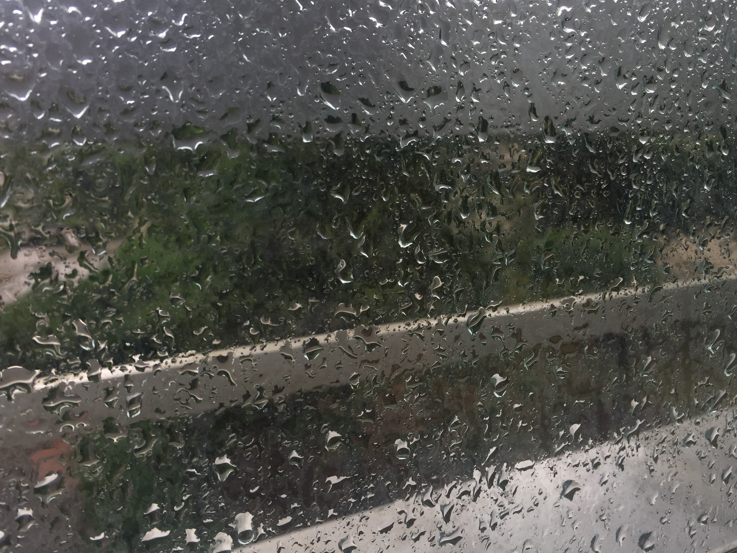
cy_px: 270
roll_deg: +0.8
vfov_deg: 46.8
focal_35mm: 30
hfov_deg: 60.0
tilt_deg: -9.2
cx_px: 371
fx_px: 639
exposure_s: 1/408
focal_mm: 4.15
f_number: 2.2
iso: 32
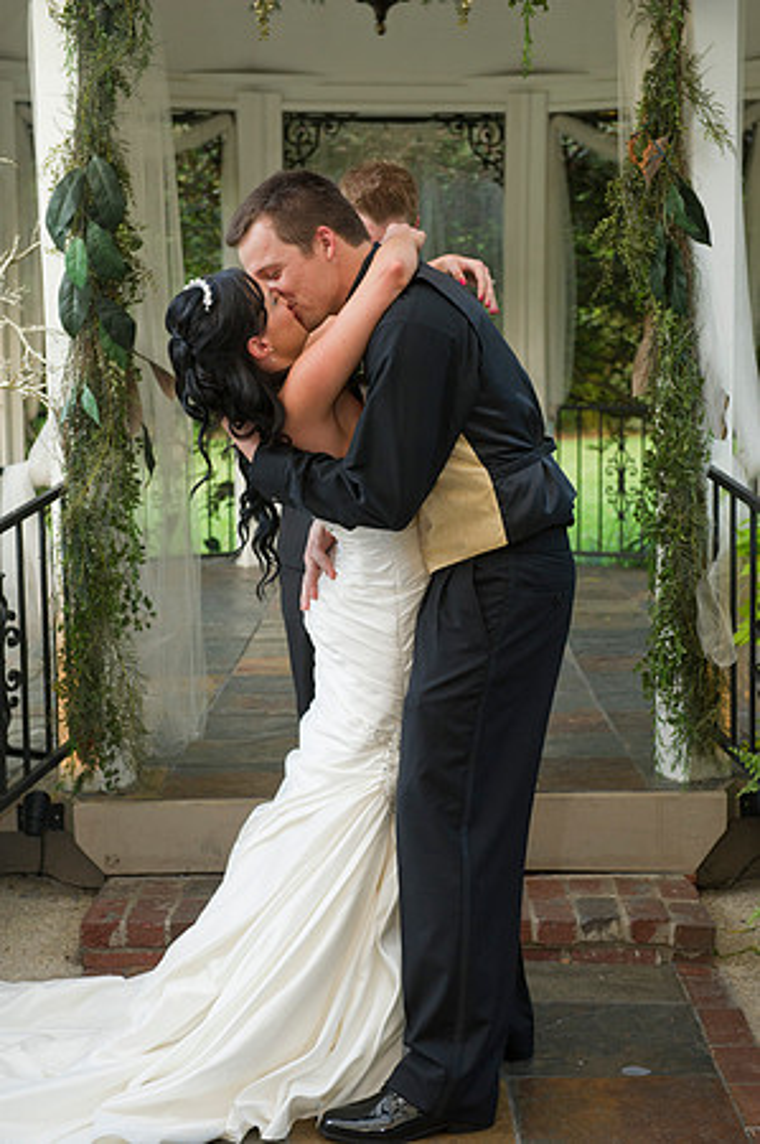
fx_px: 1968
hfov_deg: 21.9
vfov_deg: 32.4
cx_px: 380
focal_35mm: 62
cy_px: 572
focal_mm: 62
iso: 800
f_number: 5
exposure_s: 1/125
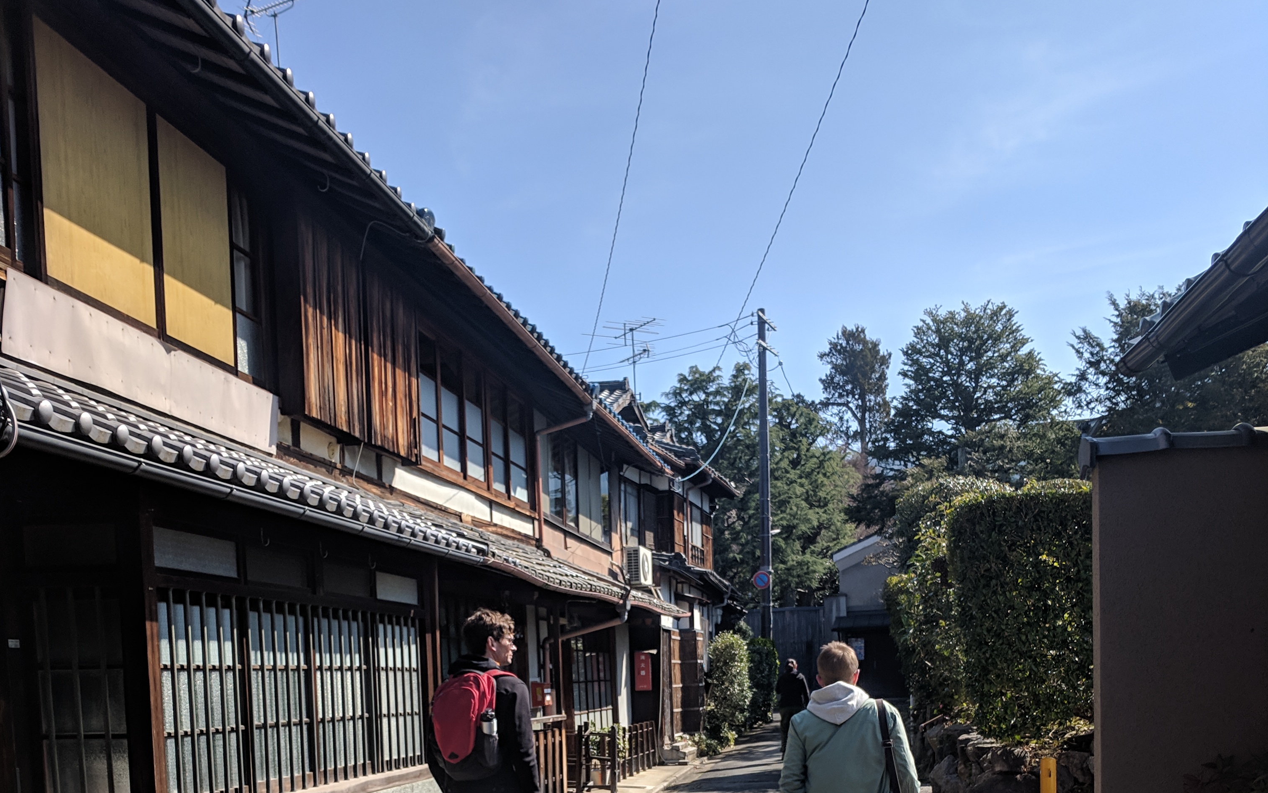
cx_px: 630
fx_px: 1279
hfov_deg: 52.7
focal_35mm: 37
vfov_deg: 32.2
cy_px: 763
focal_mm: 4.67
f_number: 2
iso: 51
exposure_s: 1/1754
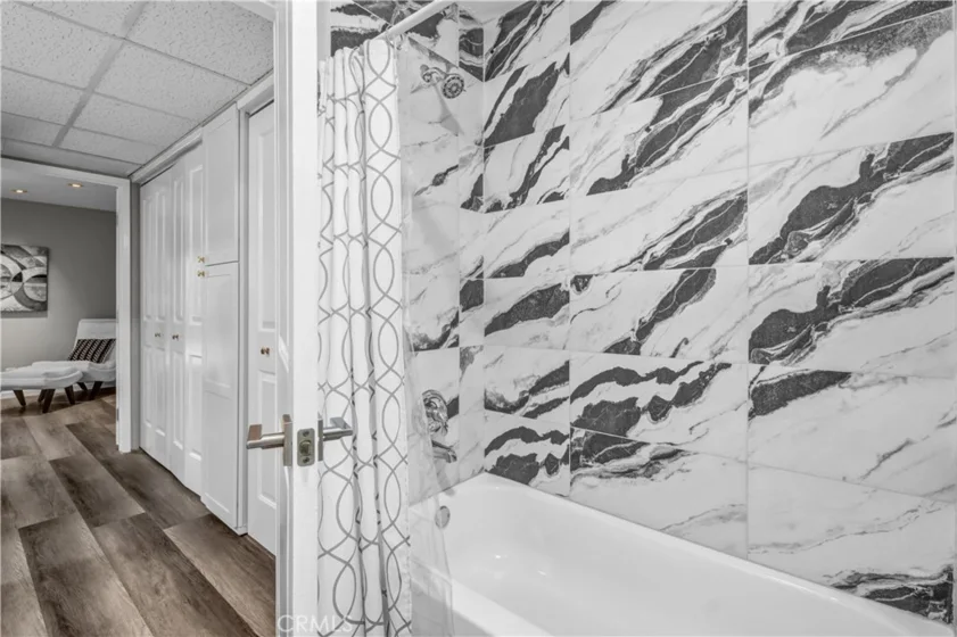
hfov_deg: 100.4
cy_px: 318
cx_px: 478
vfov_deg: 77.3
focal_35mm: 15
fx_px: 399
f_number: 8
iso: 400
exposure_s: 1/10
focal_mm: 10
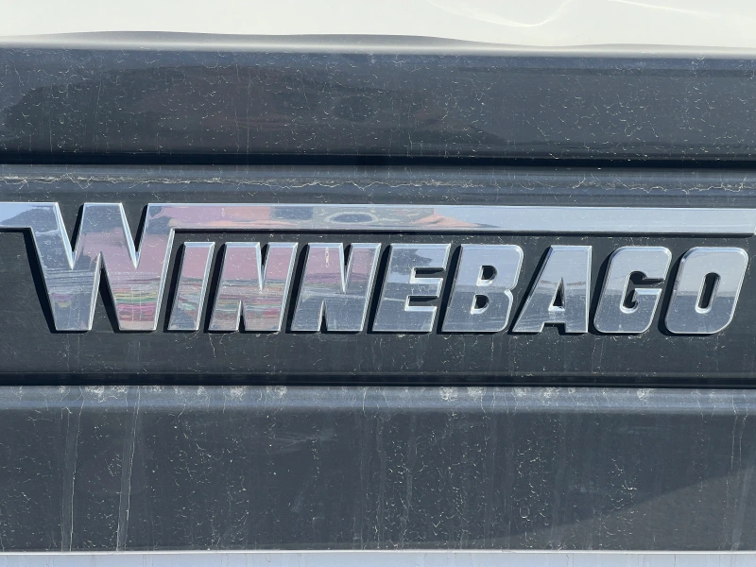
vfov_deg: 19.1
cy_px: 284
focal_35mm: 77
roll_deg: -0.4
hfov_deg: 25.3
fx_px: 1682
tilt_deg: -14.3
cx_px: 378
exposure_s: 1/306
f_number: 2.8
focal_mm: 9
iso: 32
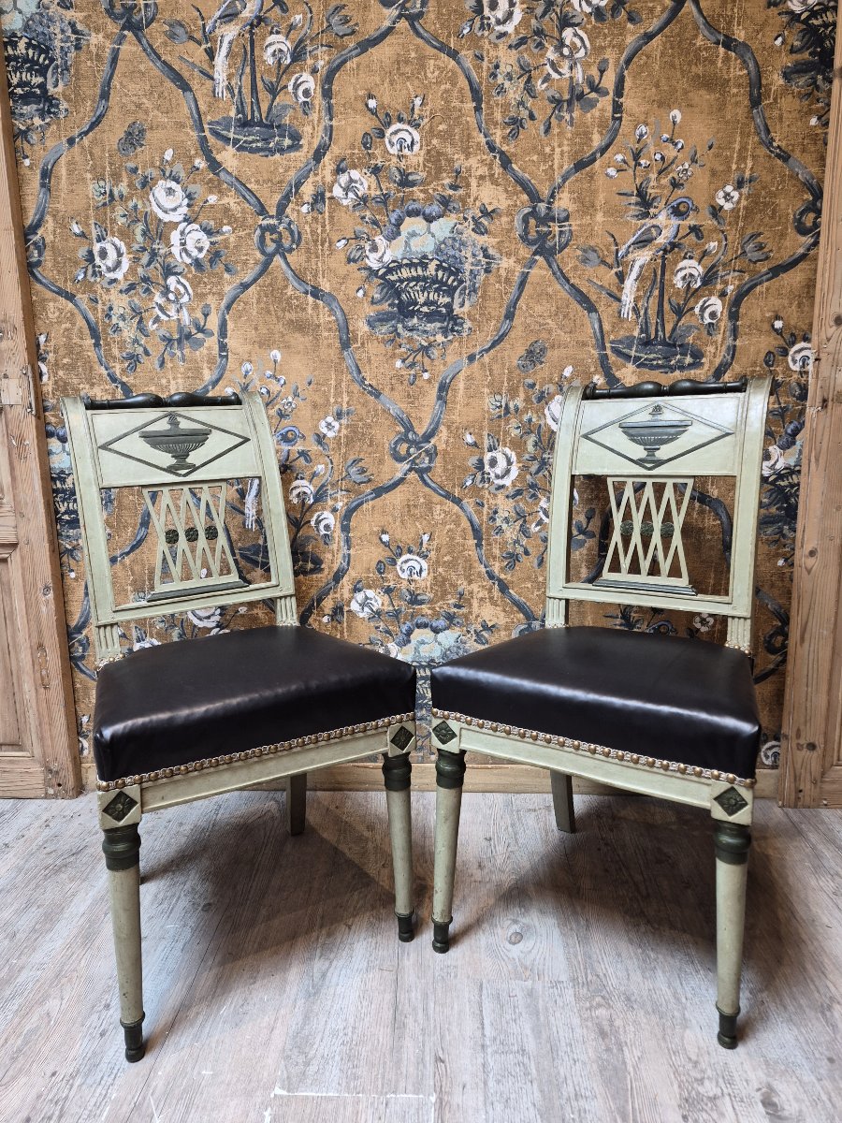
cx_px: 421
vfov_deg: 73.9
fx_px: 746
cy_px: 562
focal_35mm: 23
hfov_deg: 58.9
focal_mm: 5.4
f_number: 1.8
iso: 320
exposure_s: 1/100
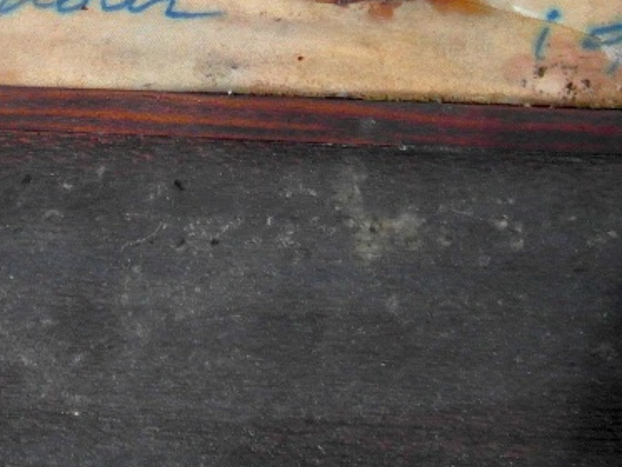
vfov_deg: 13.9
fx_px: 1851
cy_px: -120
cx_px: 127
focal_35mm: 103
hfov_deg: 18.9
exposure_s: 1/350
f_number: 5.8
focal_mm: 5.3
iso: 80
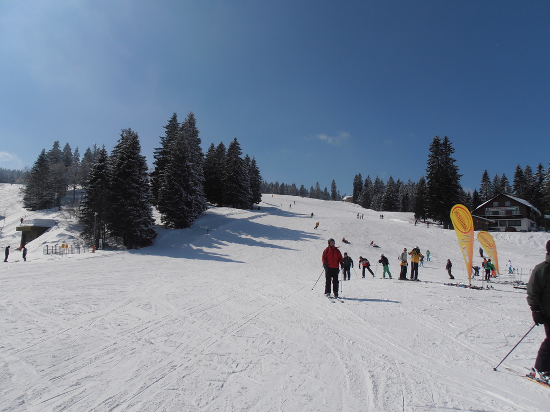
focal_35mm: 24
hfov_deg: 71.6
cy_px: 206
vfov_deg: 56.8
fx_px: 381
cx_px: 275
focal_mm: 4.2
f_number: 7.9
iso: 80
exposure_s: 1/1250
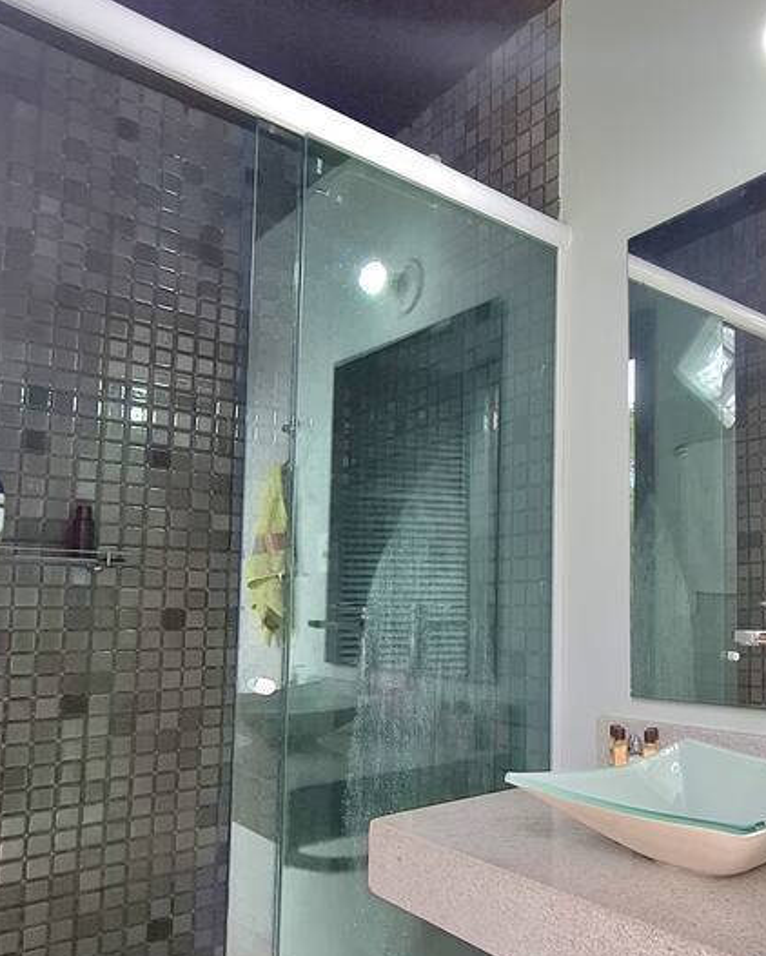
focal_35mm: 26
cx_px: 610
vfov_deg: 65.5
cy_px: 568
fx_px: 736
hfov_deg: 51.6
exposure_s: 1/60.2
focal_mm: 1.74
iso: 50
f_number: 2.2
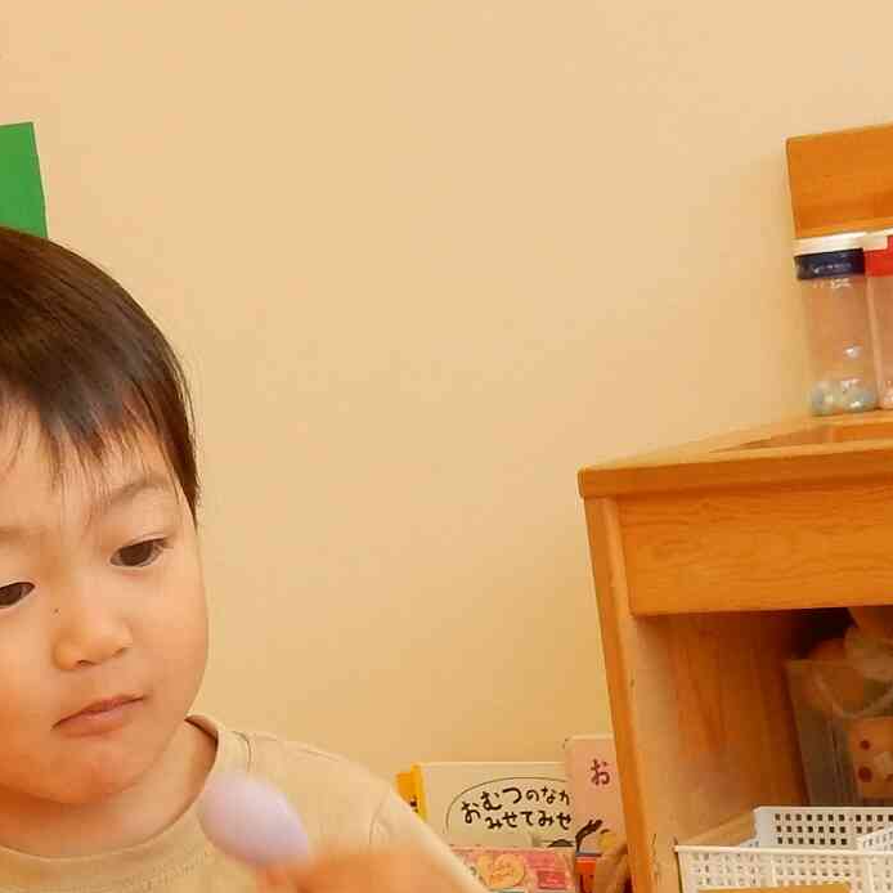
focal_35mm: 88
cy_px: 851
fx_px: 2568
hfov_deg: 19.6
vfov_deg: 19.3
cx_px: 686
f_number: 3.7
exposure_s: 1/50
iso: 125
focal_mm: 4.5
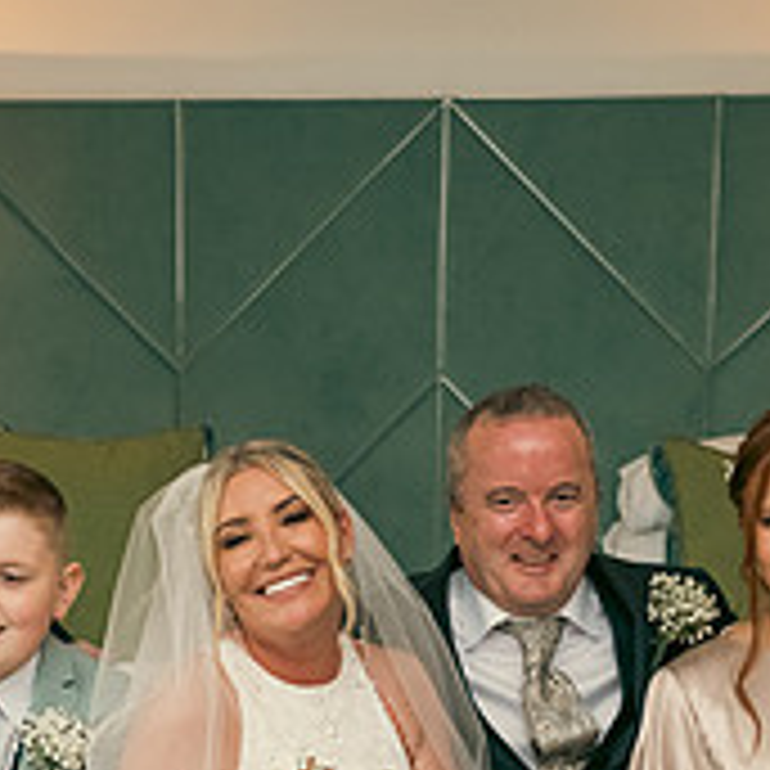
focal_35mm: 82
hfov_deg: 21.1
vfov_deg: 20.6
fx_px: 2064
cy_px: 741
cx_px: 315
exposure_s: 1/160
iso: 800
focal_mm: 28
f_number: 3.5
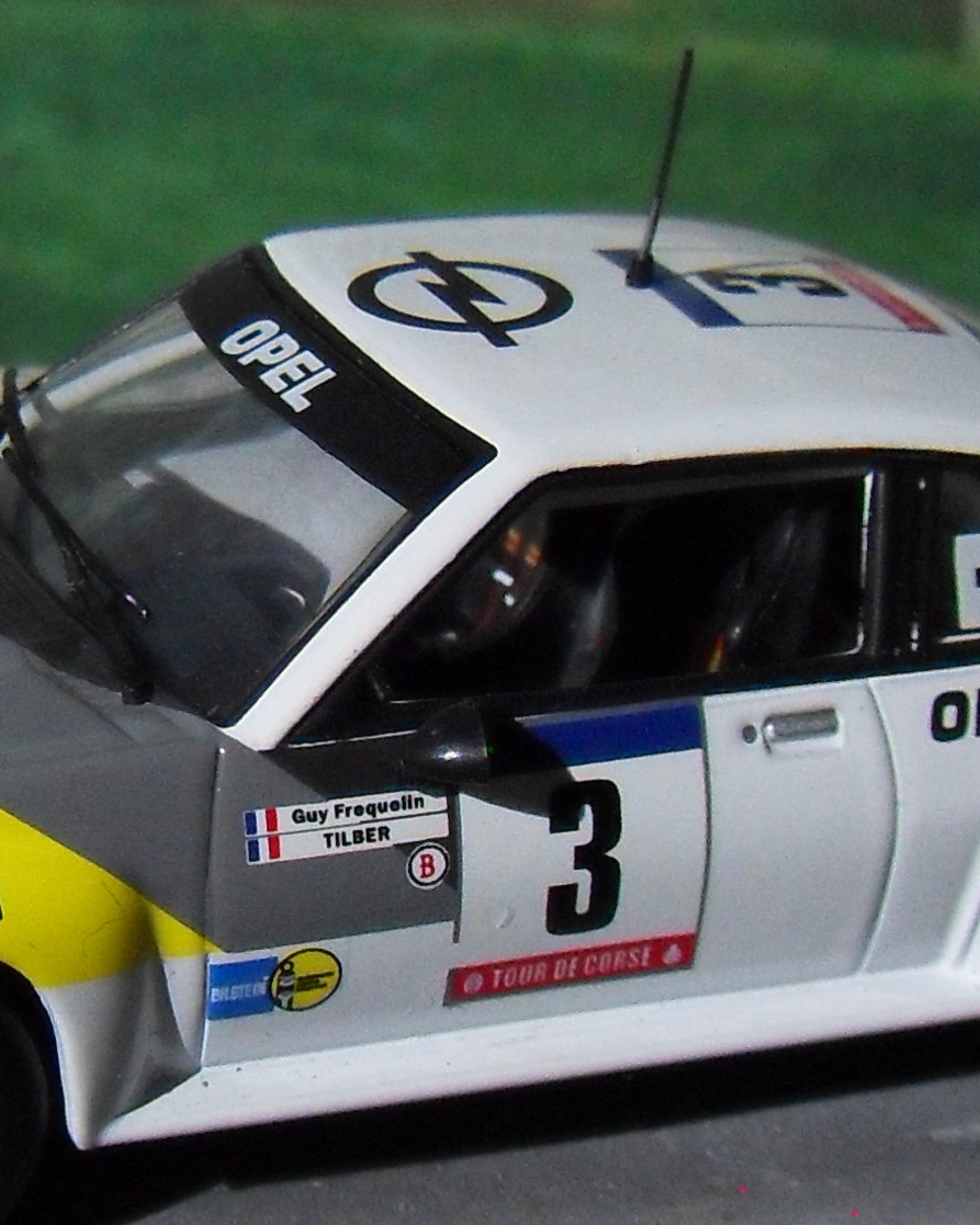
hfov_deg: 15.4
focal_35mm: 100
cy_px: 704
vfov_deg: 19.2
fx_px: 3627
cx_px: 400
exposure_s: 1/15
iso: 400
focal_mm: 6.3
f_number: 3.5
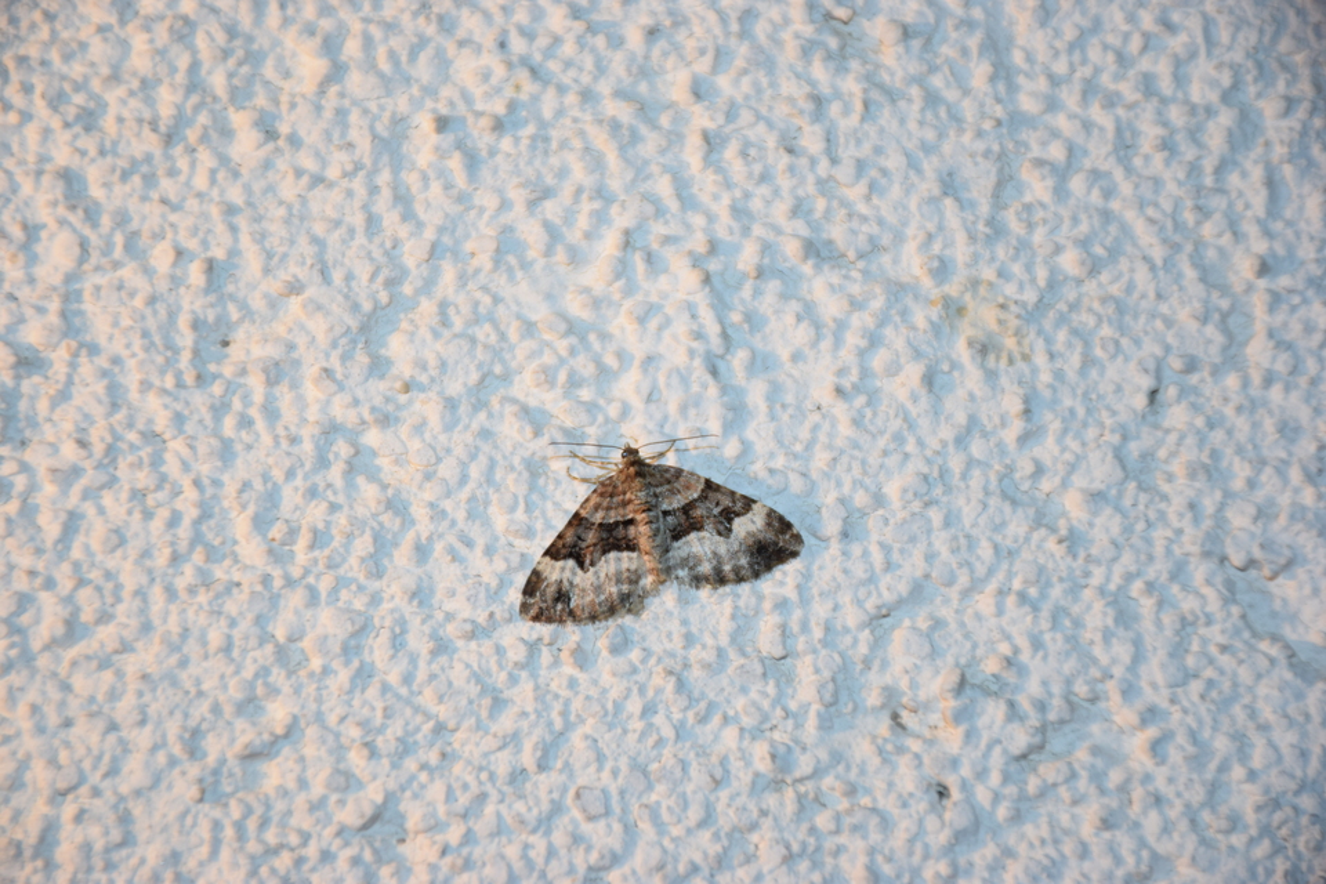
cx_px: 663
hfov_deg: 9.8
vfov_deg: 6.5
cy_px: 442
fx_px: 7734
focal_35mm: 210
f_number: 5.6
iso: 400
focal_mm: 140
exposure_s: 1/200
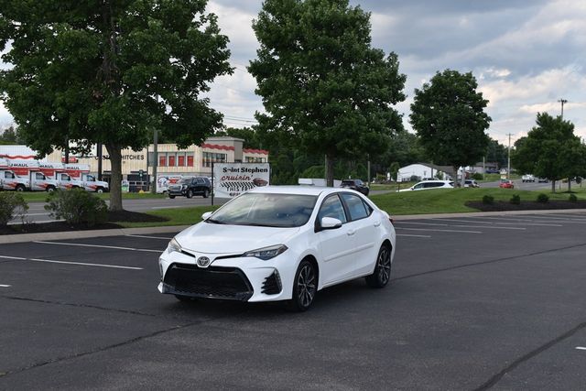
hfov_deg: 36.9
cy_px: 196
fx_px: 879
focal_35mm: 54
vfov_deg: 25.1
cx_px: 293
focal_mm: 36
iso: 200
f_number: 8
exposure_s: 1/250
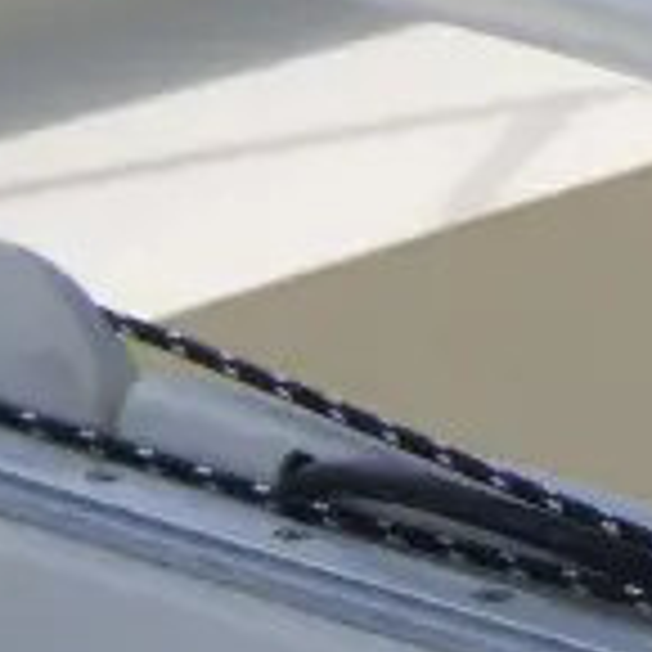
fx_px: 8950
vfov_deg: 4.2
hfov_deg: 4.1
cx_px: 1241
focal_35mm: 420
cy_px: -49
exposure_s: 1/250
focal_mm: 18.9
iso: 64
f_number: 5.9
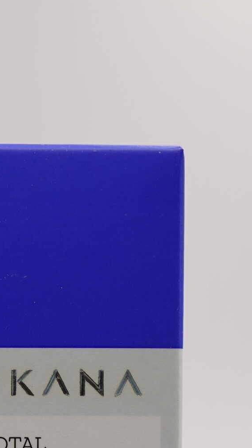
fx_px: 1140
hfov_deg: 12.6
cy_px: 441
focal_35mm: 96
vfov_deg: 21.5
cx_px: 55
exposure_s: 1/100
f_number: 1.6
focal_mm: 24
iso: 50
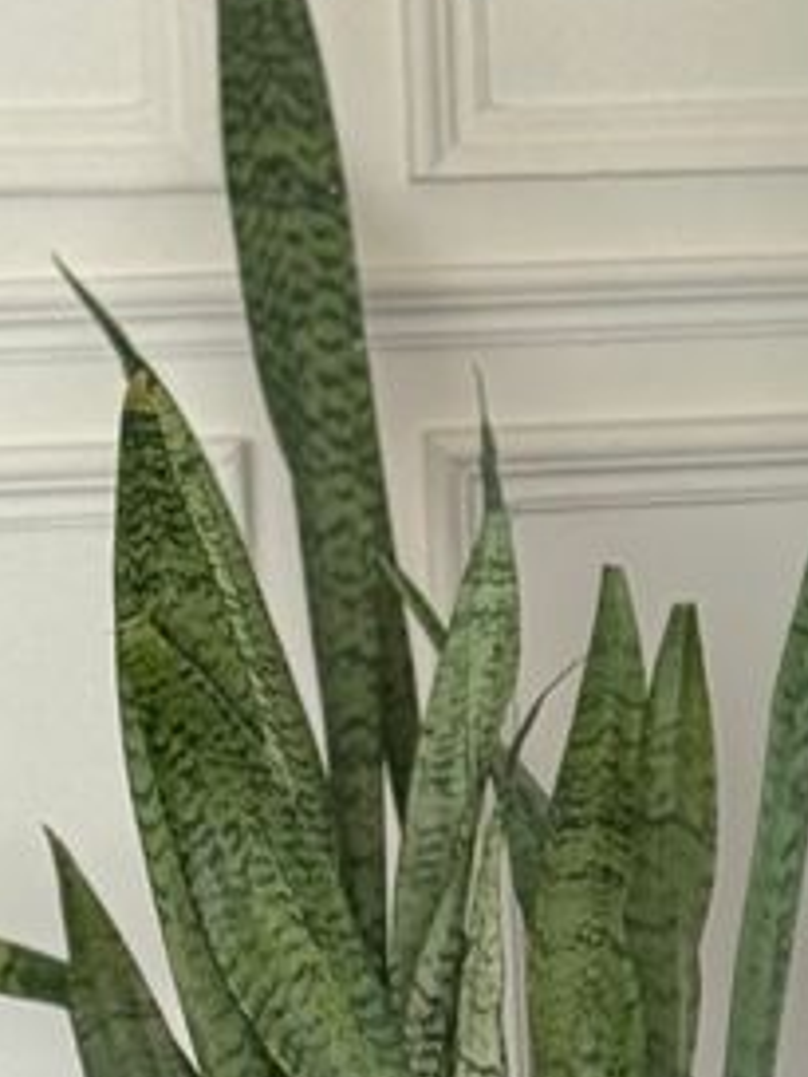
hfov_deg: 5.7
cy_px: 1014
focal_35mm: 253
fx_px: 7868
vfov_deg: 7.8
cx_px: 1864
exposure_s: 1/70
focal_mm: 6.76
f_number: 1.78
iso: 160
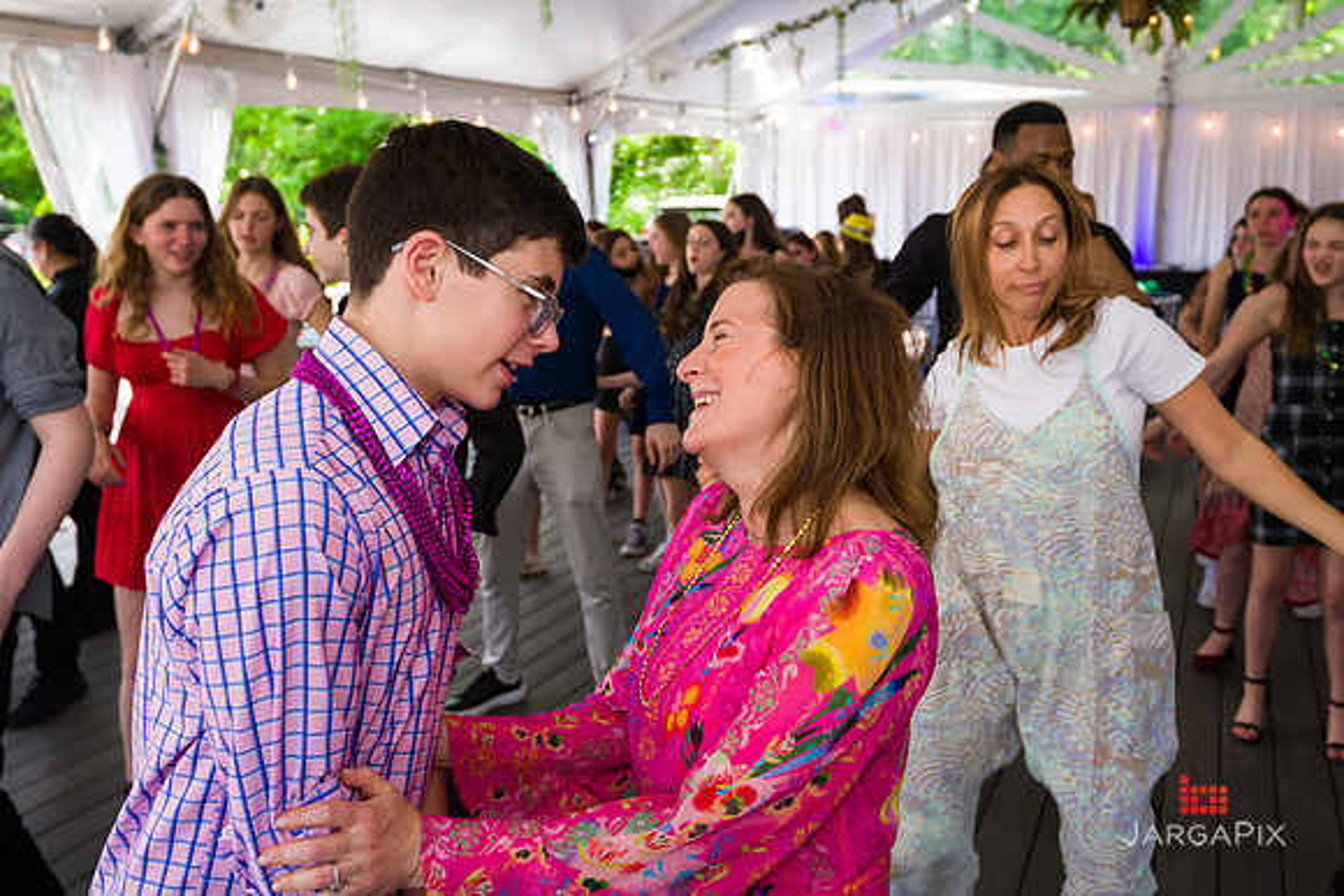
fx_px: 1188
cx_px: 672
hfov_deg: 59.0
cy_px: 387
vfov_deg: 41.3
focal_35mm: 32
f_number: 4
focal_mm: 28
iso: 400
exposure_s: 1/200
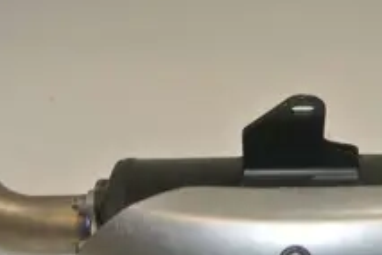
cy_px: 266
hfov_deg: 23.4
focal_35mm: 86
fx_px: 912
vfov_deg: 15.5
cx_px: 296
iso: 200
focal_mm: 12.7
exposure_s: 1/60
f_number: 4
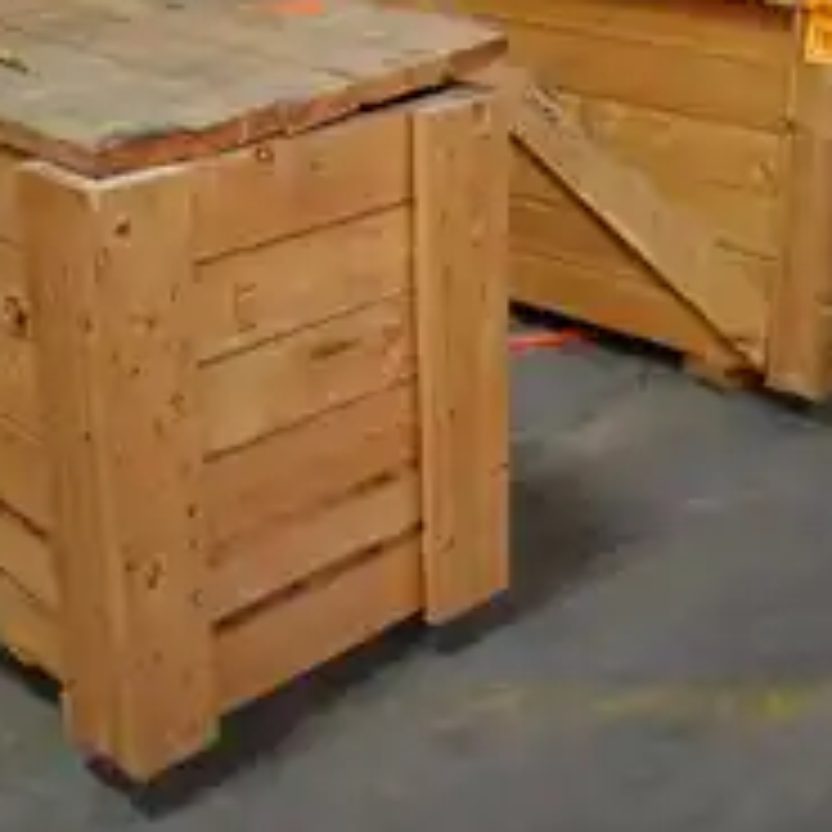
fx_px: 1575
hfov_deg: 29.5
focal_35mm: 58
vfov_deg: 29.3
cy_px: 256
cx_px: 526
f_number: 3.8
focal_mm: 21
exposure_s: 1/30
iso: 720
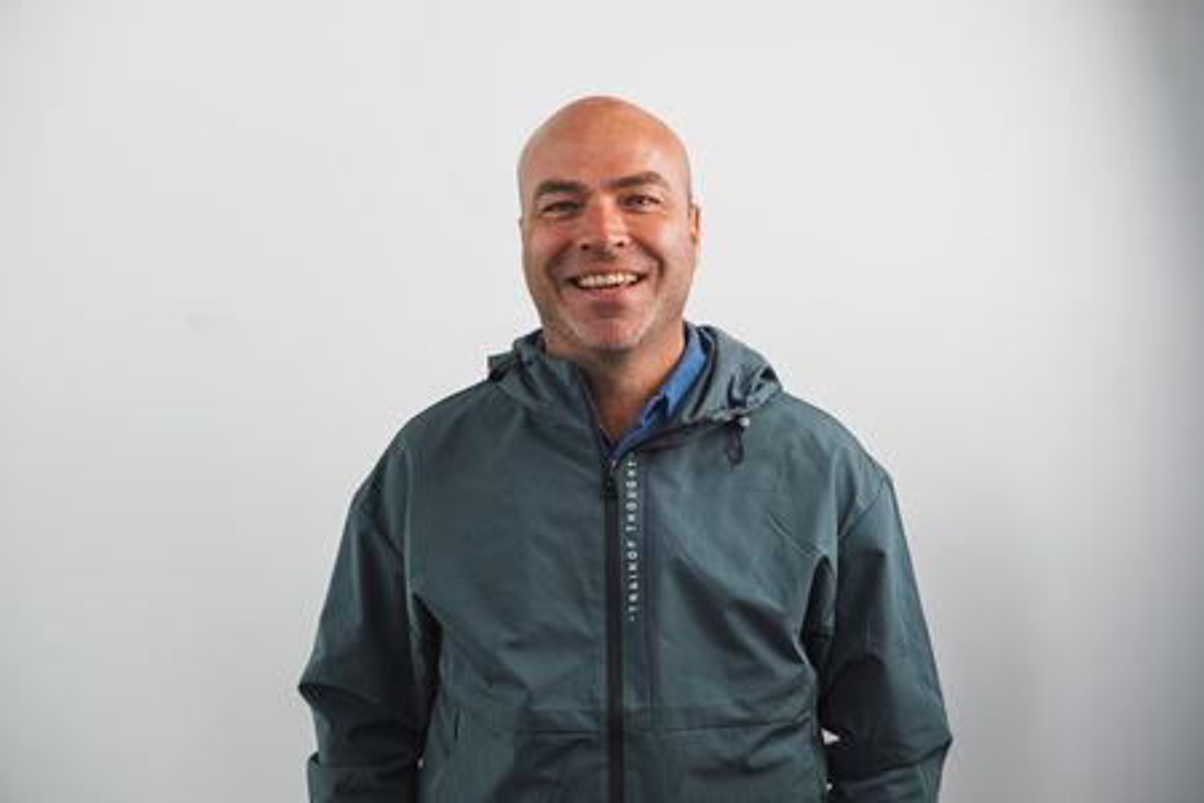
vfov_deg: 25.5
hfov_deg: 37.5
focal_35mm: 53
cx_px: 602
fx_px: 1772
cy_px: 402
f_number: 4
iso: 200
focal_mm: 35
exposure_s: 1/125
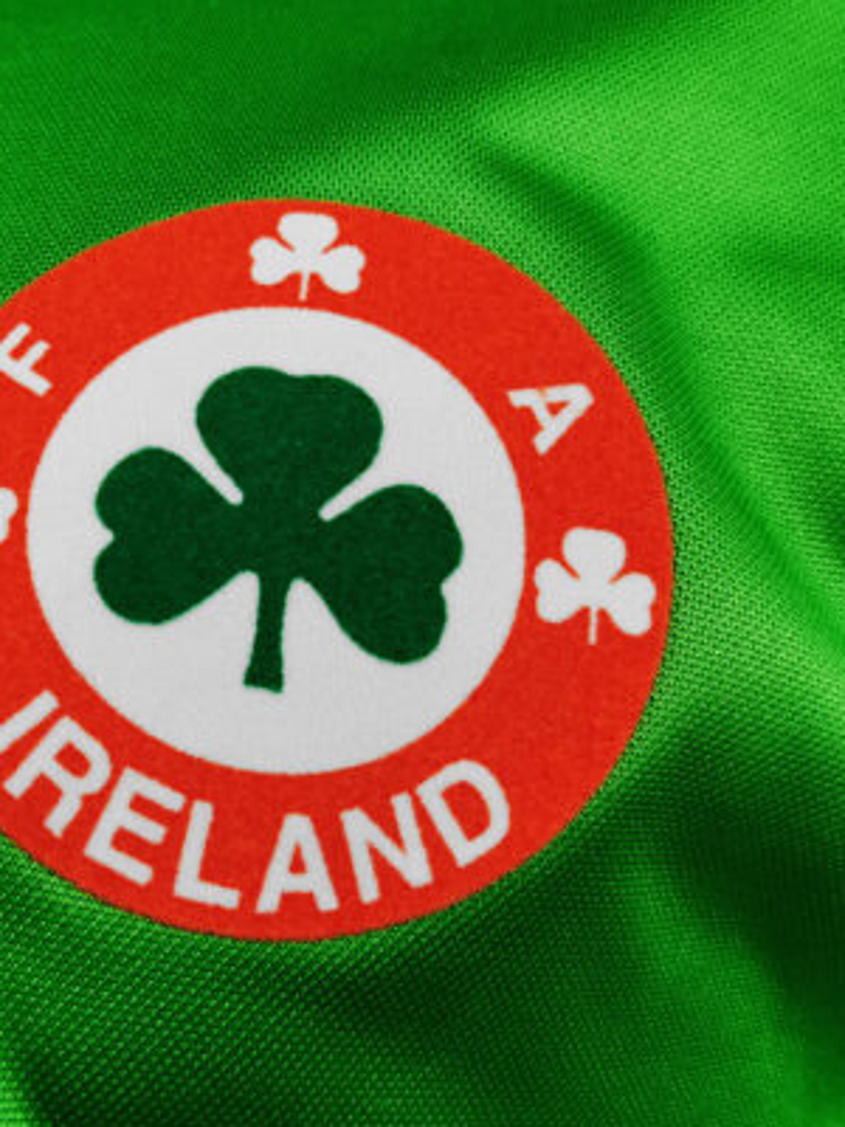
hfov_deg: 36.4
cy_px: 535
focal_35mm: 39
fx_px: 1269
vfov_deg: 47.8
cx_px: 276
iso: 80
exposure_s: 1/100
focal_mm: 5.58
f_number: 1.8
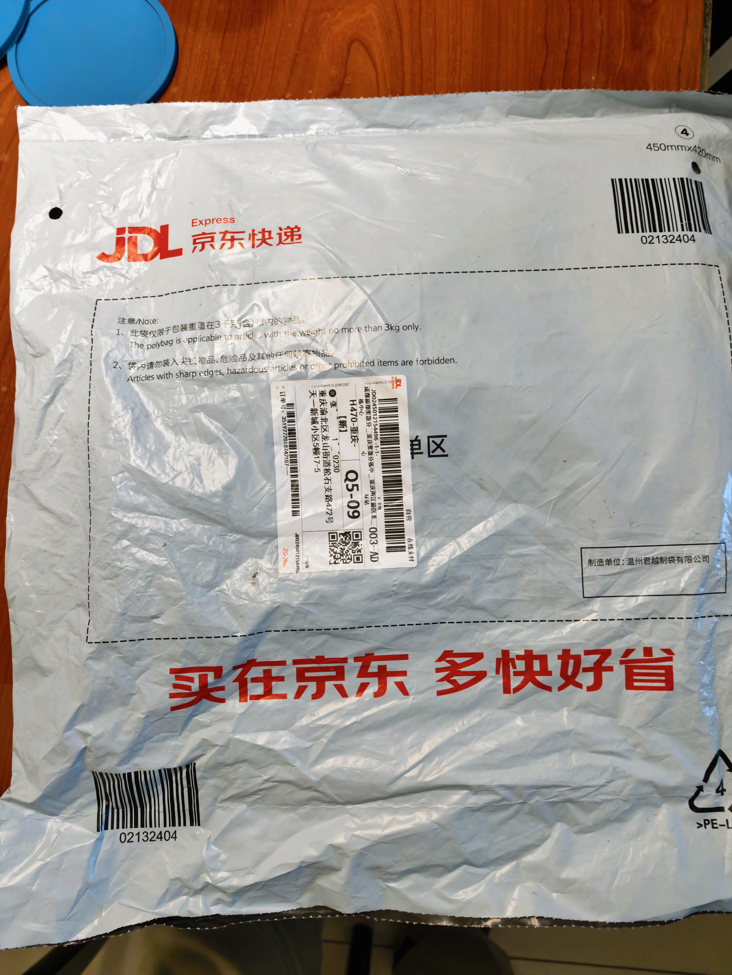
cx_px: 366
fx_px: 677
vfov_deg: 71.6
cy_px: 488
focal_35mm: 24
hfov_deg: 56.8
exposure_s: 1/33.3
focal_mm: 6.98
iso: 400
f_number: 2.8
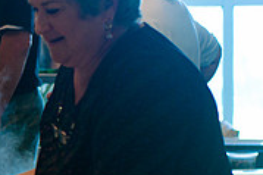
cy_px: 124
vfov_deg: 5.6
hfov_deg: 8.3
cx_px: -143
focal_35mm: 243
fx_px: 1774
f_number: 2.8
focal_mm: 50
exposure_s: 1/90
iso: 800
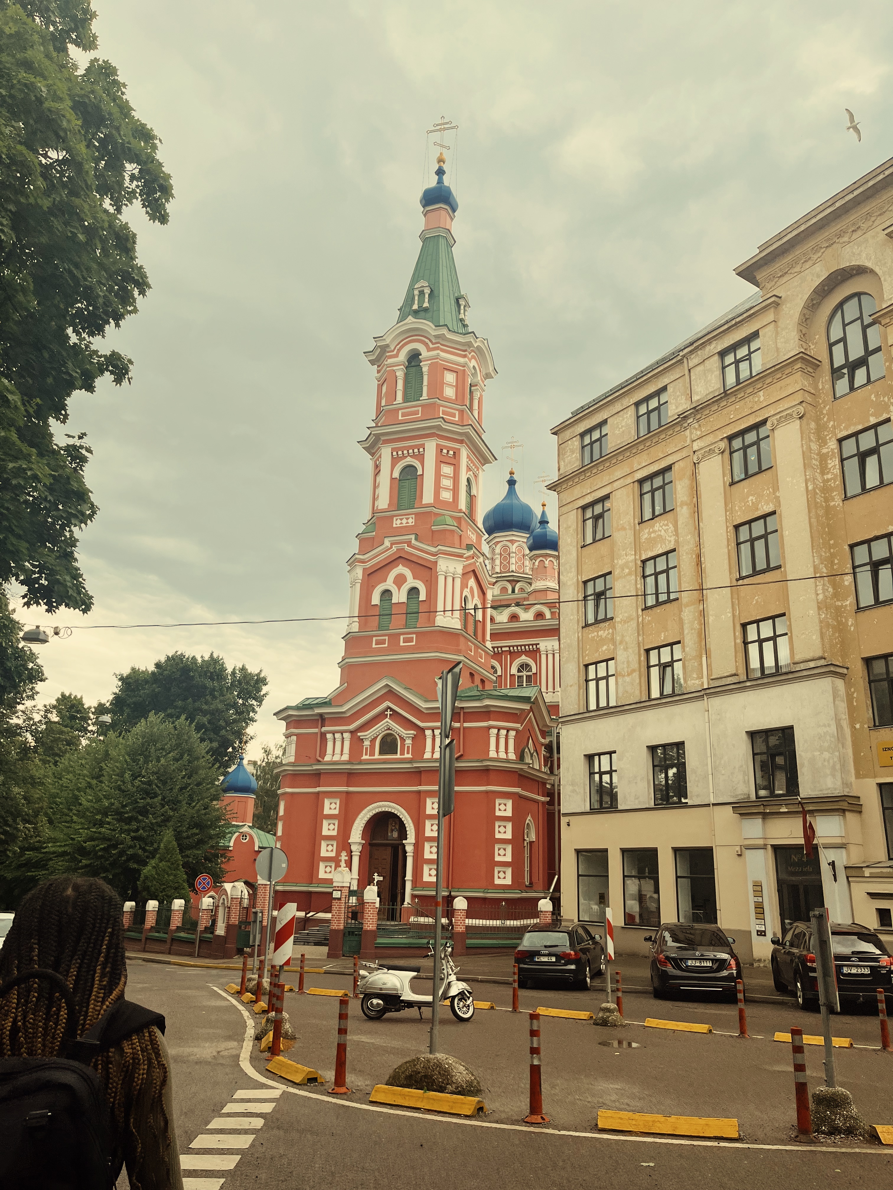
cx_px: 446
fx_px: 894
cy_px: 595
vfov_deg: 67.3
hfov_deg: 53.1
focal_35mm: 26
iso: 50
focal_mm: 5.1
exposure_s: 1/1238
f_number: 1.6
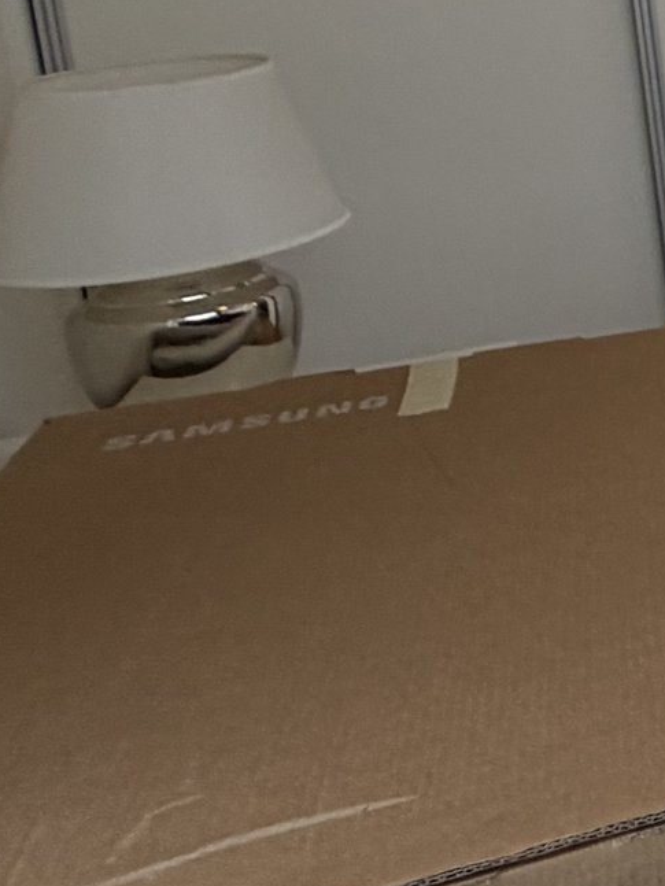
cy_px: 3
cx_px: 1755
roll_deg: +1.1
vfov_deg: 28.0
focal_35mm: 65
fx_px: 1664
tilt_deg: -9.2
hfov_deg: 13.3
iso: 80
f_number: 2.2
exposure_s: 1/121
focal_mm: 2.22
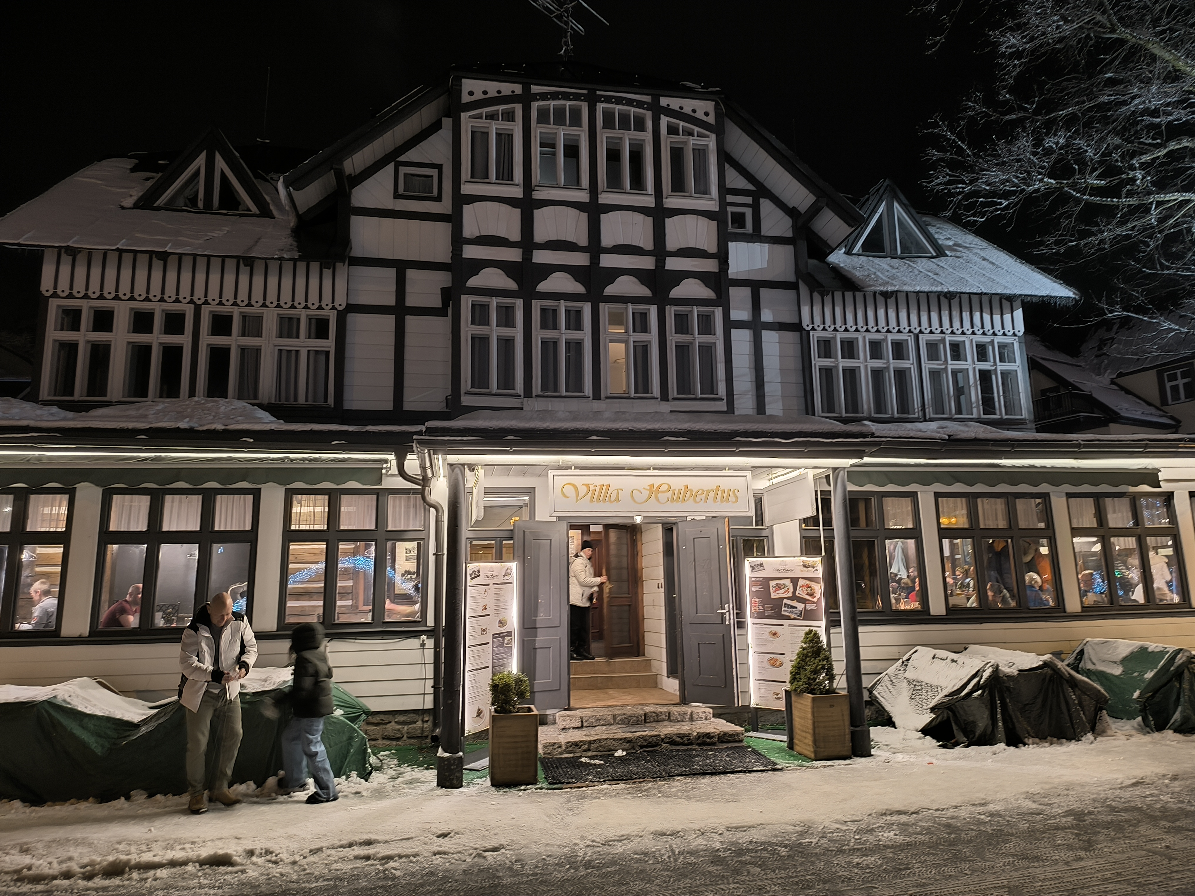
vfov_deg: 58.9
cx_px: 598
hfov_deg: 73.9
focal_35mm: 23
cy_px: 448
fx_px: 794
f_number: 1.65
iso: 1250
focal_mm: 6.14
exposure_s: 1/14.3
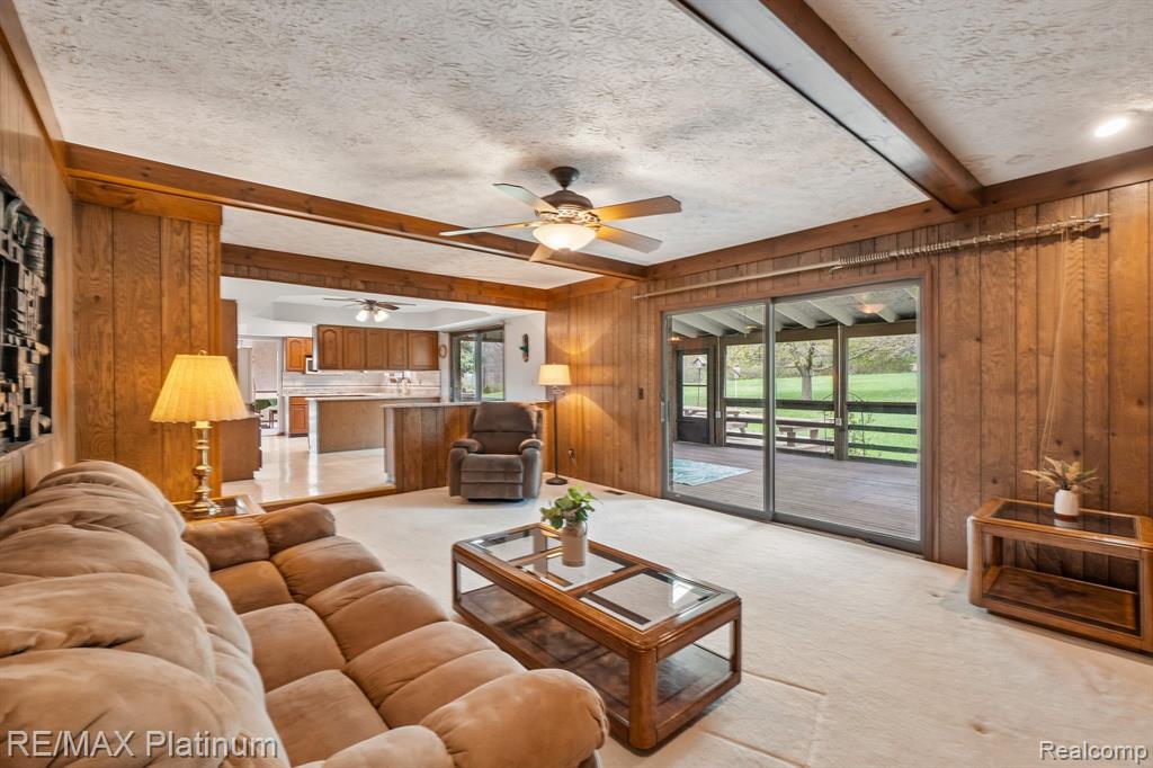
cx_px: 576
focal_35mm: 15
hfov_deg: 100.4
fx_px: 480
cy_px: 384
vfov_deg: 77.3
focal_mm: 10
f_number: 8
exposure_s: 1/8
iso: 400
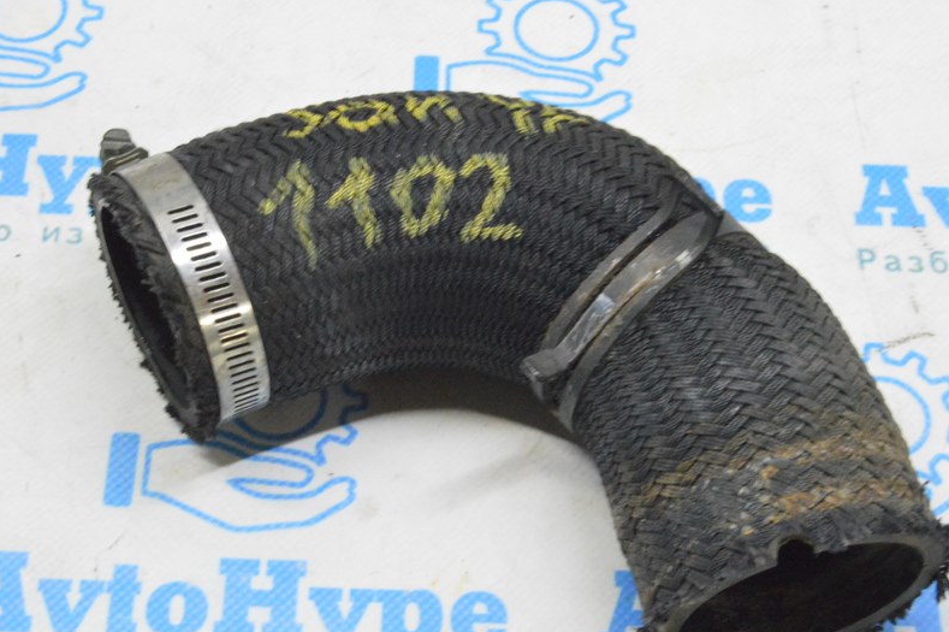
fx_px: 1949
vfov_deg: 18.4
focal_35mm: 74
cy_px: 332
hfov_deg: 27.4
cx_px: 469
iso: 6400
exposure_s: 1/15
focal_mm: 38
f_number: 20
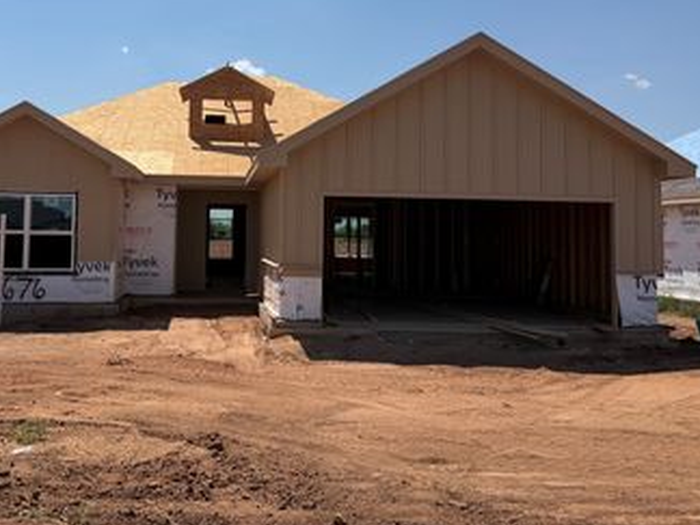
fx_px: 748
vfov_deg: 38.3
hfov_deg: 49.6
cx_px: 261
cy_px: 183
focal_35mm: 37
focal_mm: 6.76
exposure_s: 1/7353
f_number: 1.78
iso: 80
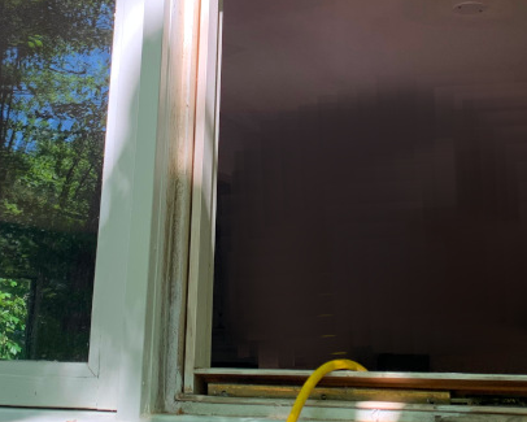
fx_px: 936
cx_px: 265
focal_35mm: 60
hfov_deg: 31.4
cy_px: 13
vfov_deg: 24.4
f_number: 1.8
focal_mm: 4.25
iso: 25
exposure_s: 1/282
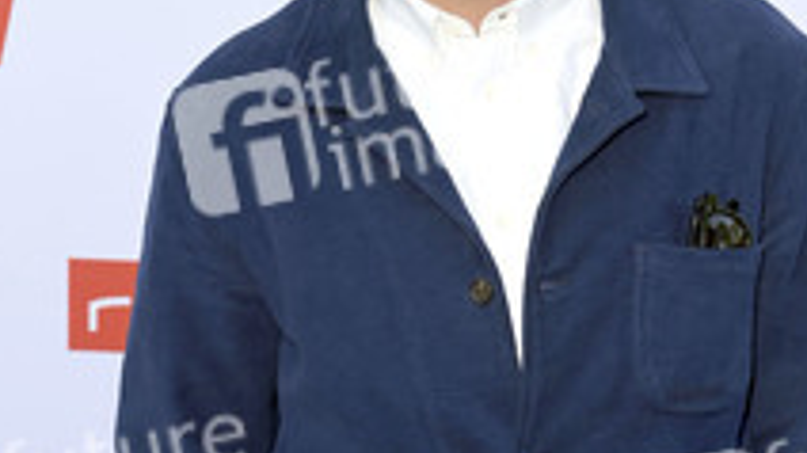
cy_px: 316
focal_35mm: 89
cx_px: 480
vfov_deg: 13.5
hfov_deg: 23.9
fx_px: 1904
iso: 400
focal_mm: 45
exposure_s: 1/250
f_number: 5.6
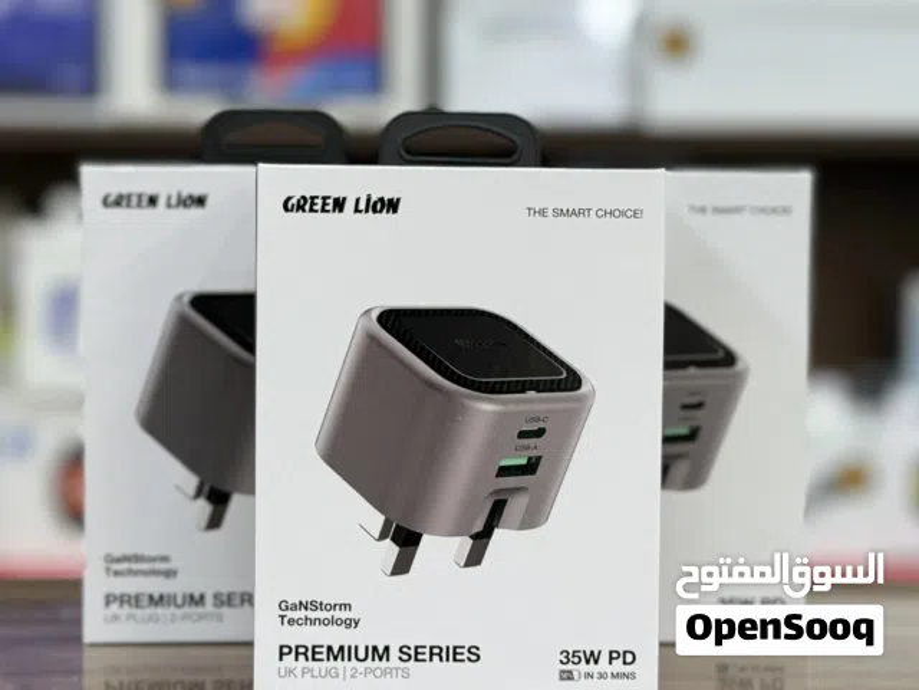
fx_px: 1274
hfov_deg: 39.7
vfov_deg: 30.3
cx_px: 460
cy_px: 345
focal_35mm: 48
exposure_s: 1/100
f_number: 1.78
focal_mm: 6.76
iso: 64
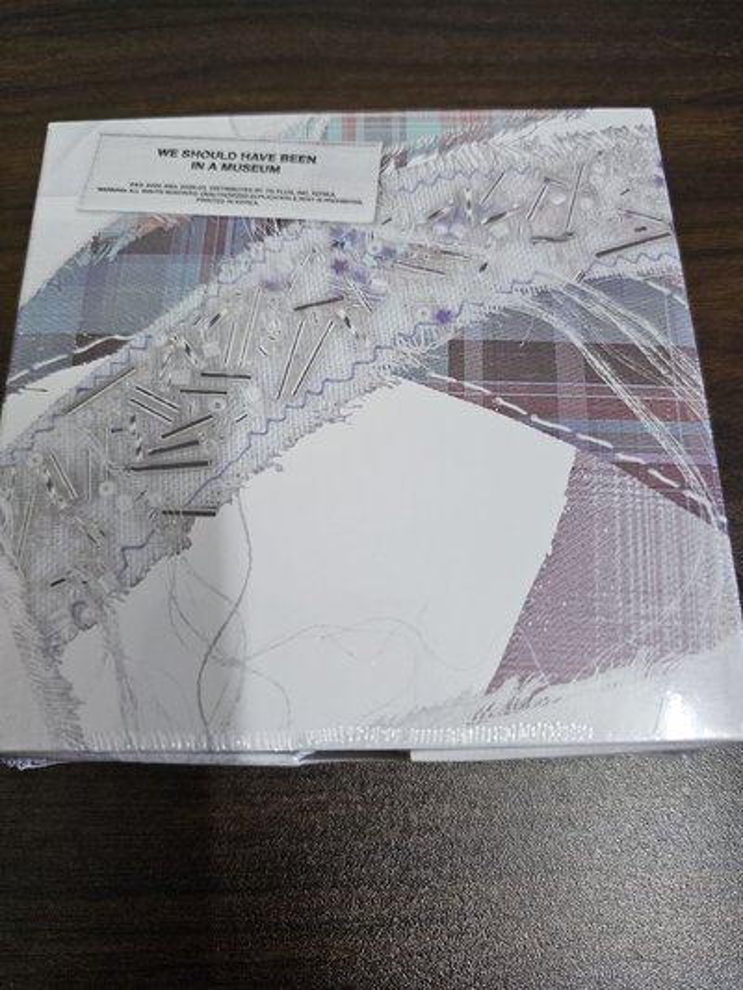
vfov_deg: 73.9
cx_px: 372
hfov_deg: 58.9
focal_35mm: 23
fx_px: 658
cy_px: 495
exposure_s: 1/60
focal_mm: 6.3
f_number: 1.7
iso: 640
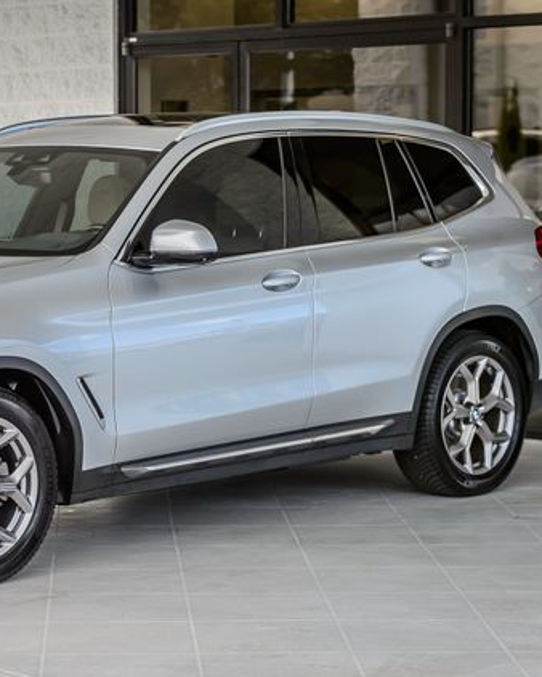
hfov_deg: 13.0
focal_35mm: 118
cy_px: 362
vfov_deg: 16.3
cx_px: 49
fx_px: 2364
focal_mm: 70
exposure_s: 1/640
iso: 100
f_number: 4
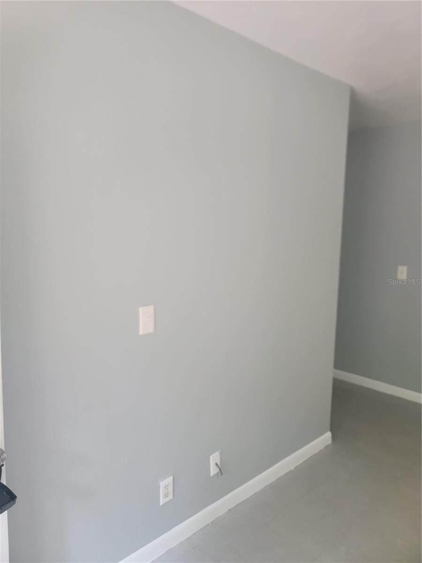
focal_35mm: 25
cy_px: 282
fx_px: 406
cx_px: 211
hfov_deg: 54.9
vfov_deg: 69.4
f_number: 1.8
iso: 400
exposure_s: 1/40
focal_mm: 7
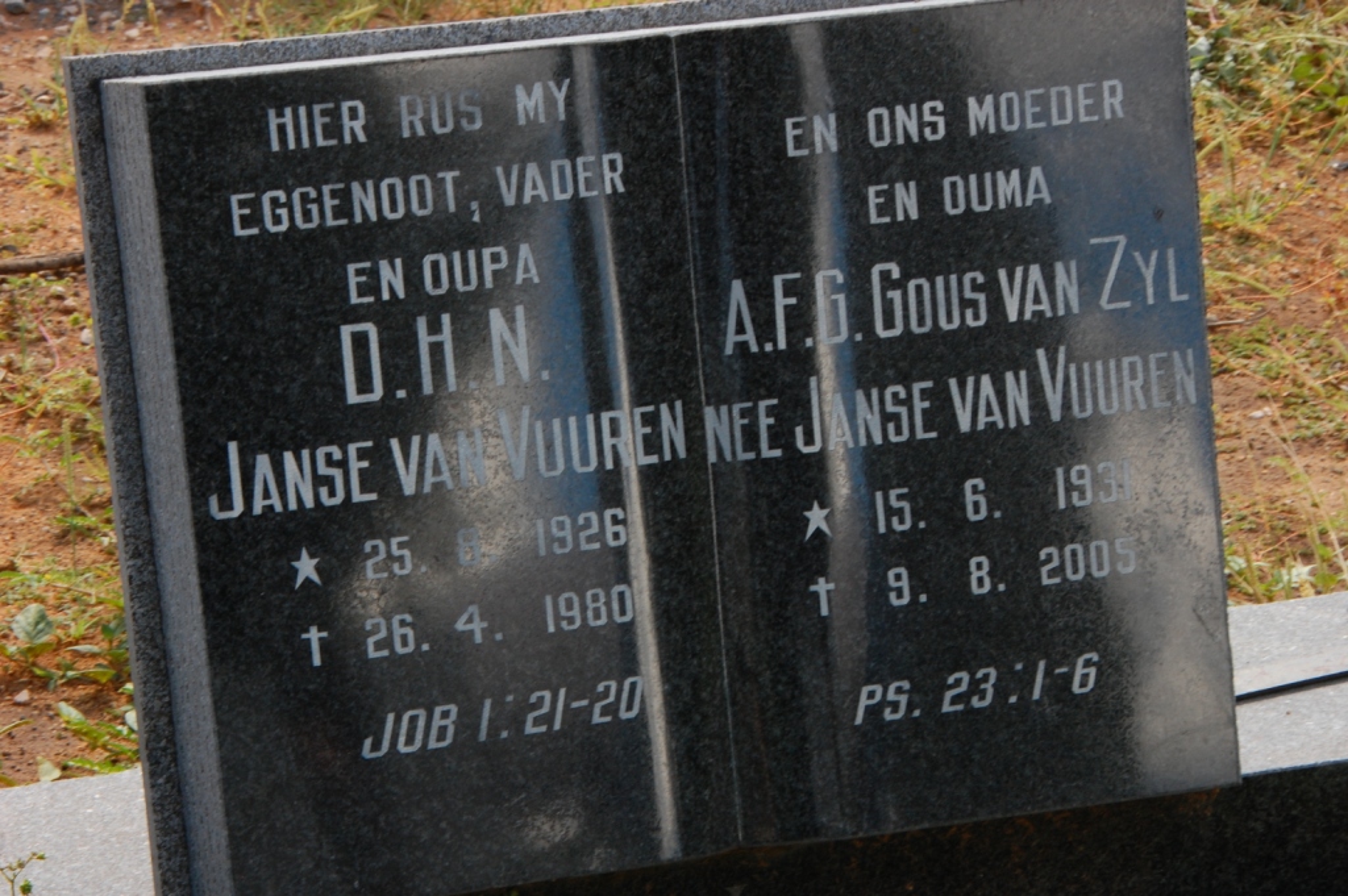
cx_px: 674
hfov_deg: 14.9
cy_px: 448
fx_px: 5163
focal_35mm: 138
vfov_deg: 9.9
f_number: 18
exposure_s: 1/40
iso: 400
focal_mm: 92
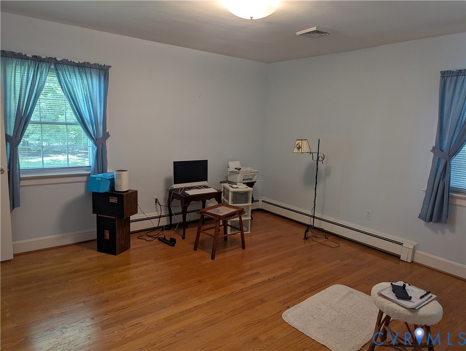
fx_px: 323
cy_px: 176
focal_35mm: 24
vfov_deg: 56.9
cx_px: 233
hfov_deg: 71.5
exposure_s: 1/103
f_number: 1.85
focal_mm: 6.81
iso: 177
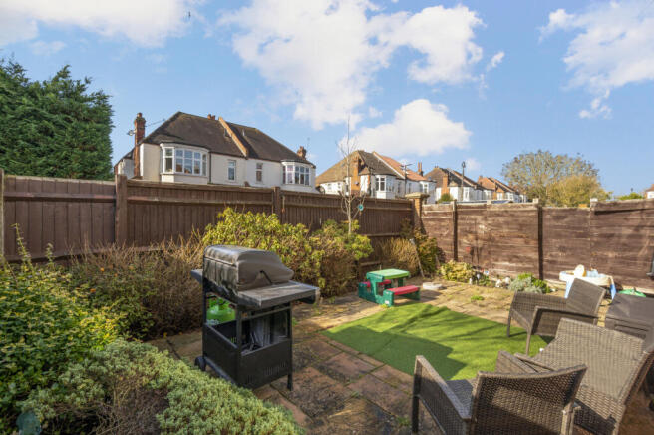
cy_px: 218
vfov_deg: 81.1
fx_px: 254
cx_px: 327
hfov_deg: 104.3
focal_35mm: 14
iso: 200
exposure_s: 1/400
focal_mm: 14
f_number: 8
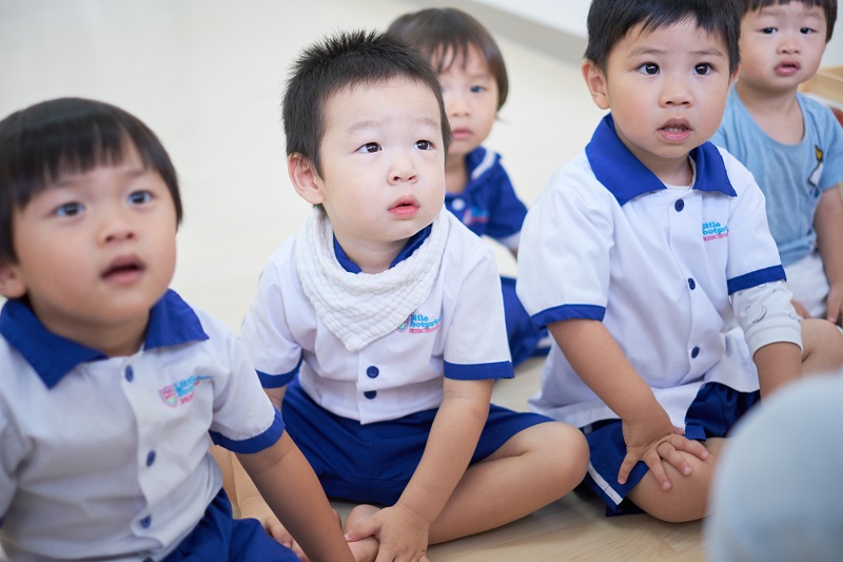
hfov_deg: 37.5
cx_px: 422
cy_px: 281
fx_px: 1241
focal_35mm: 53
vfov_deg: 25.5
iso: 640
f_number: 1.4
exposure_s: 1/200
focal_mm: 35
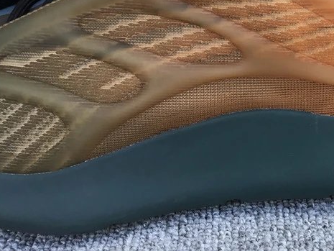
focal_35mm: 60
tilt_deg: -24.6
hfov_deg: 30.4
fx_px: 579
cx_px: 318
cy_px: 9
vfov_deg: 23.5
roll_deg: +1.7
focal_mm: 3.3
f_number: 2.4
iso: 25
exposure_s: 1/106
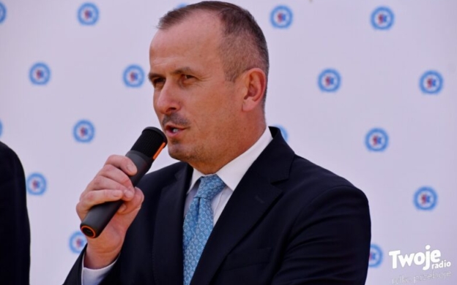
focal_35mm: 212
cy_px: 147
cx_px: 234
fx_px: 2634
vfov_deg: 6.2
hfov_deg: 9.9
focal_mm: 135
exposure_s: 1/1600
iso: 400
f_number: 6.3
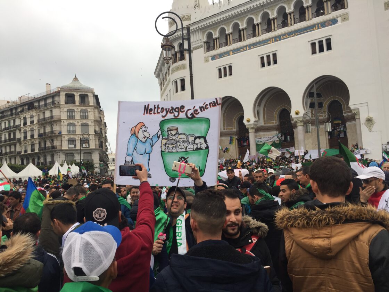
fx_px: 326
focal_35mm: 29
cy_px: 146
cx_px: 194
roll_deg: +4.1
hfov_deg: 61.7
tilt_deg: +3.1
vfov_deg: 48.2
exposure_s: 1/220
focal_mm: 4.15
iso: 32
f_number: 2.2
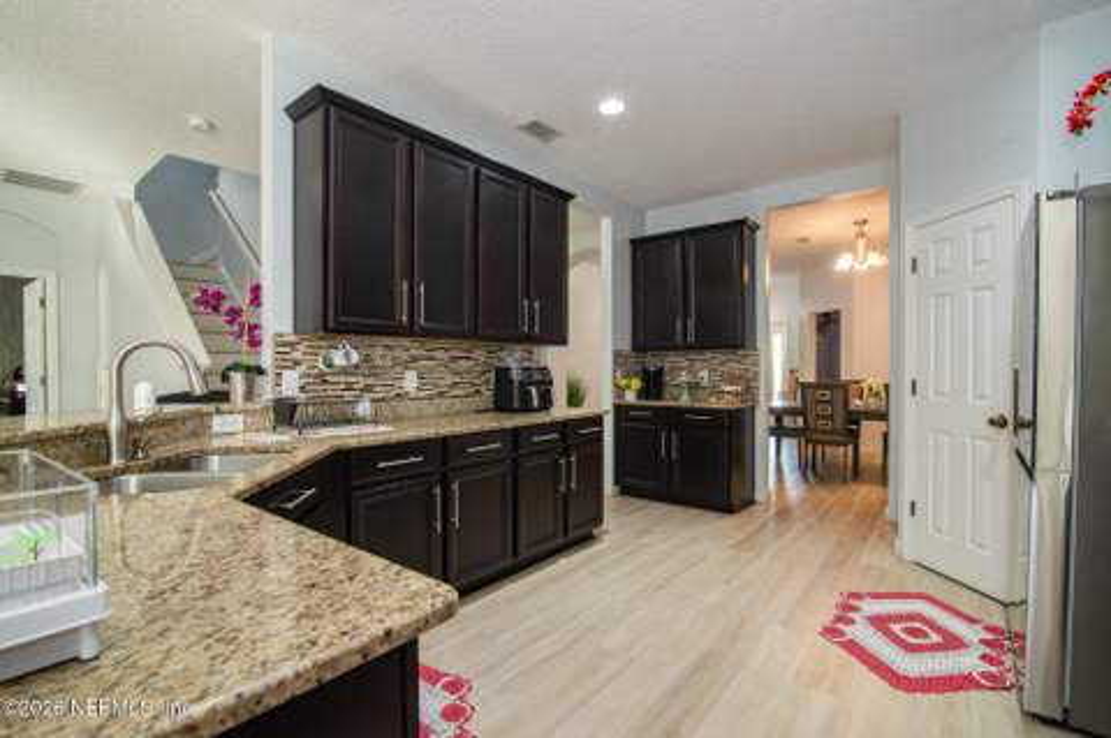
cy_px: 369
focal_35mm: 16
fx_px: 493
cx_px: 556
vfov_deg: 73.6
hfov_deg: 96.8
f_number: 8
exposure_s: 1/6
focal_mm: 16
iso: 200
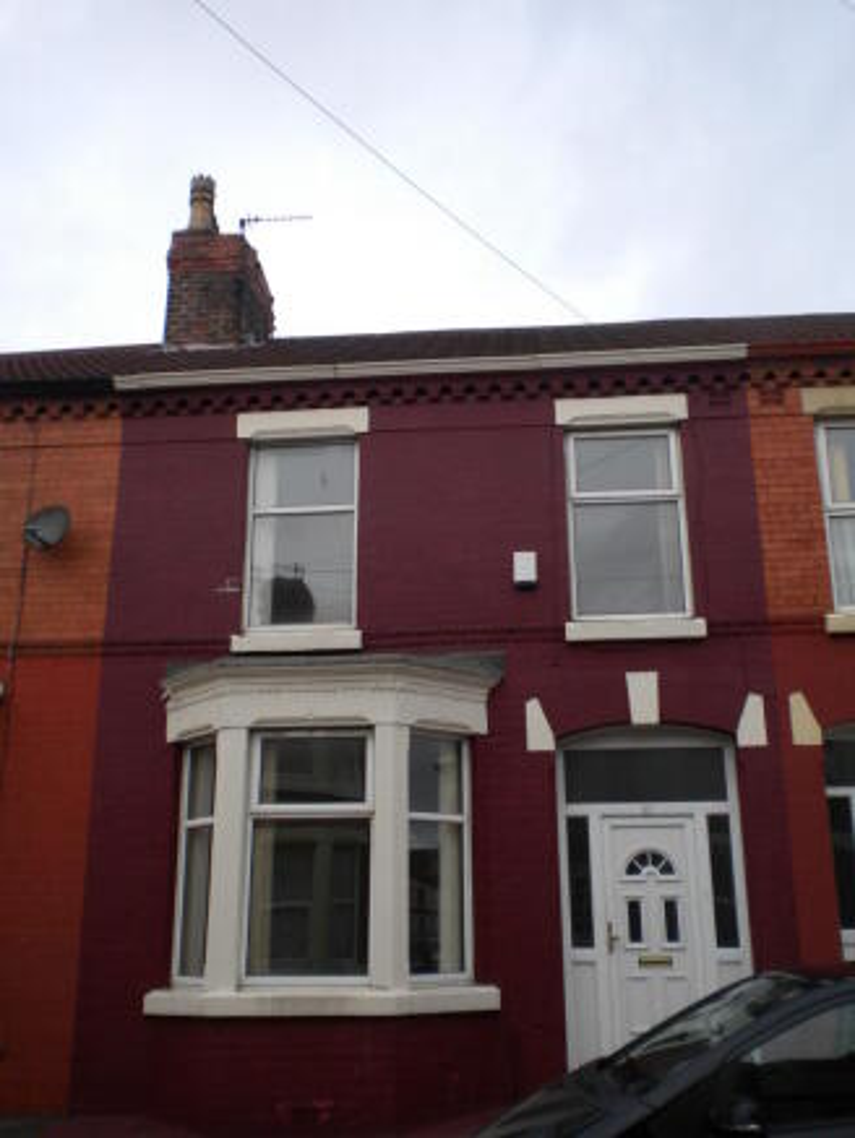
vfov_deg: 52.6
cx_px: 428
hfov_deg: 40.7
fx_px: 1152
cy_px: 569
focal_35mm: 35
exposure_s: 1/144
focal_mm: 6.3
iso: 80
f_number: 4.6
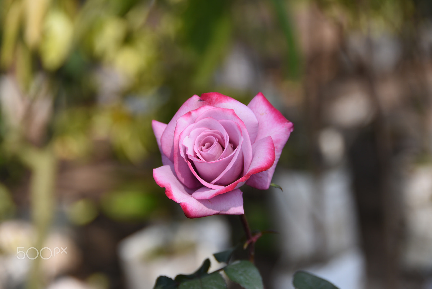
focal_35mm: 158
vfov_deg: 8.7
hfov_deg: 13.0
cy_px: 144
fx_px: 1891
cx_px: 216
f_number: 5.3
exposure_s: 1/200
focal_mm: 105
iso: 100
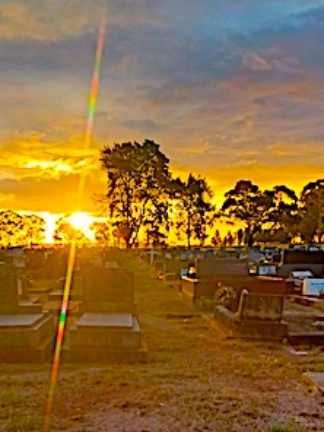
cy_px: 390
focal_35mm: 54
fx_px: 674
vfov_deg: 33.6
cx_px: 95
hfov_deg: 26.8
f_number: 1.8
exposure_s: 1/100
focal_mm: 4.6
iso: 50
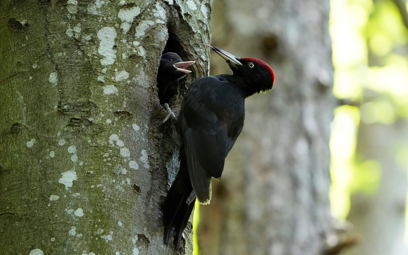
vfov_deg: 2.5
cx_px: 204
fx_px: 5948
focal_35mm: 535
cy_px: 129
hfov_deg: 3.9
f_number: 6.3
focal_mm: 524
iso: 5000
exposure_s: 1/800
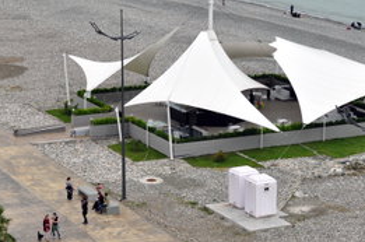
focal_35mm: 115
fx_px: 1164
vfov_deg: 11.8
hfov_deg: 17.8
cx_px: 245
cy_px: 73
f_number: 6.3
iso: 500
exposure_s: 1/160
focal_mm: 50
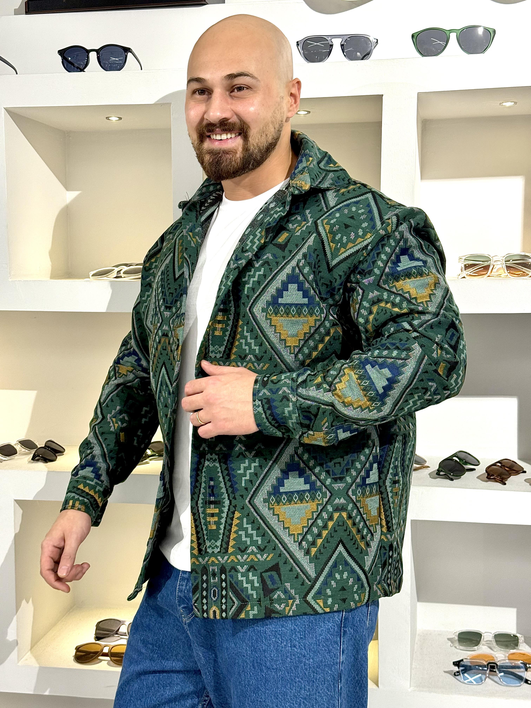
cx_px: 266
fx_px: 982
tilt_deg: -4.7
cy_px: 354
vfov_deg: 39.7
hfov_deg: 30.3
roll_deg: -0.4
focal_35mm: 48
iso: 125
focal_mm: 6.76
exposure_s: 1/100
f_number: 1.78
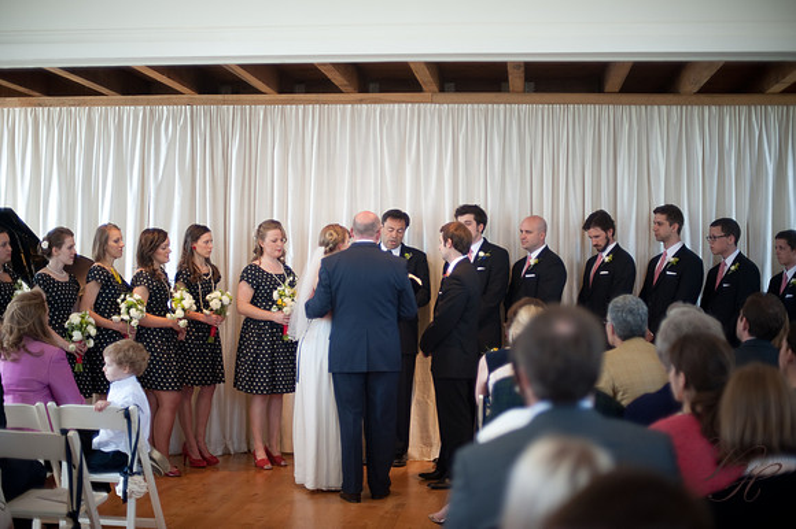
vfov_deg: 27.0
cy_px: 264
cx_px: 398
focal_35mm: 50
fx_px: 1105
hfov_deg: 39.6
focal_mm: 50
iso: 200
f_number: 1.4
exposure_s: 1/200
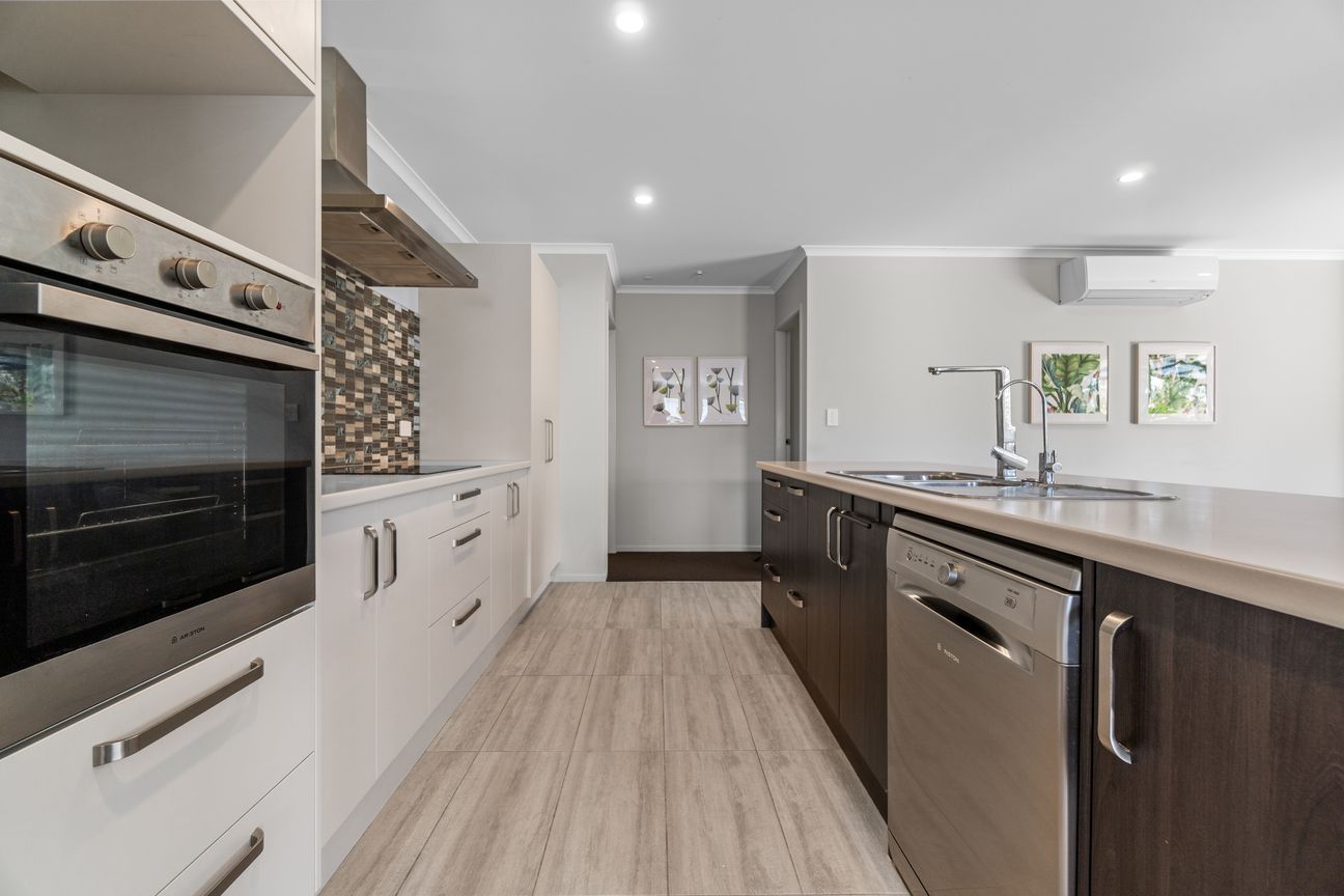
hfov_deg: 100.4
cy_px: 448
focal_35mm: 15
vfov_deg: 77.3
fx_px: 560
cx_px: 672
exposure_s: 1/30
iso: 400
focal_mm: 10
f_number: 4
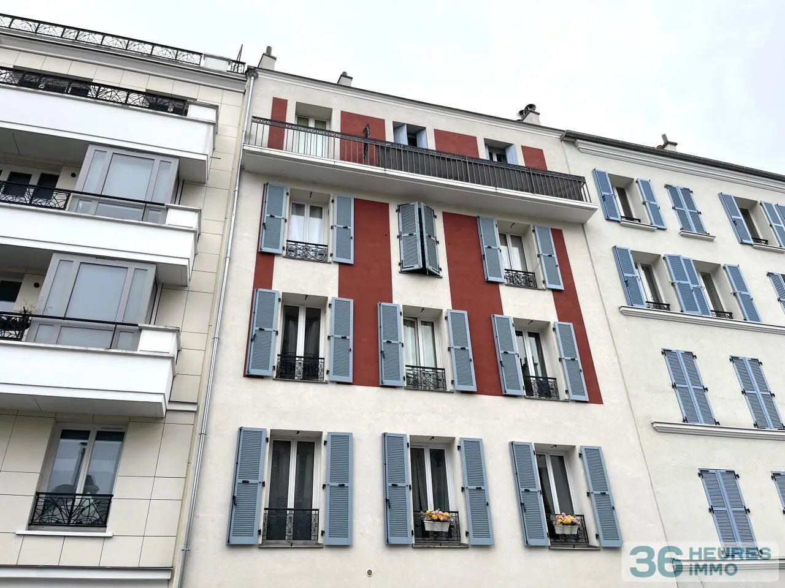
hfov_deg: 67.3
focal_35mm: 26
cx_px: 392
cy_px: 294
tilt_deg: +31.5
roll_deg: +2.9
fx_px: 590
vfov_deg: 53.1
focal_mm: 5.1
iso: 50
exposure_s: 1/639
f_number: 1.6
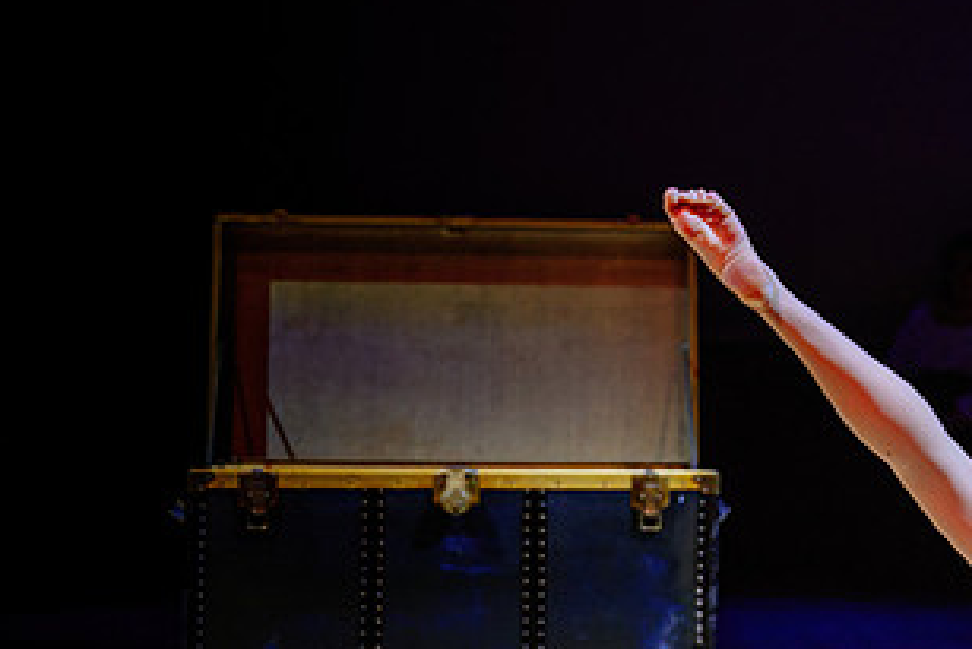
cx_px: 866
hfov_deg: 17.8
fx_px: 3052
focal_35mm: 113
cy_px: 367
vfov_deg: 12.1
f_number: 2.8
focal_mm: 56
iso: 1600
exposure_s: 1/320
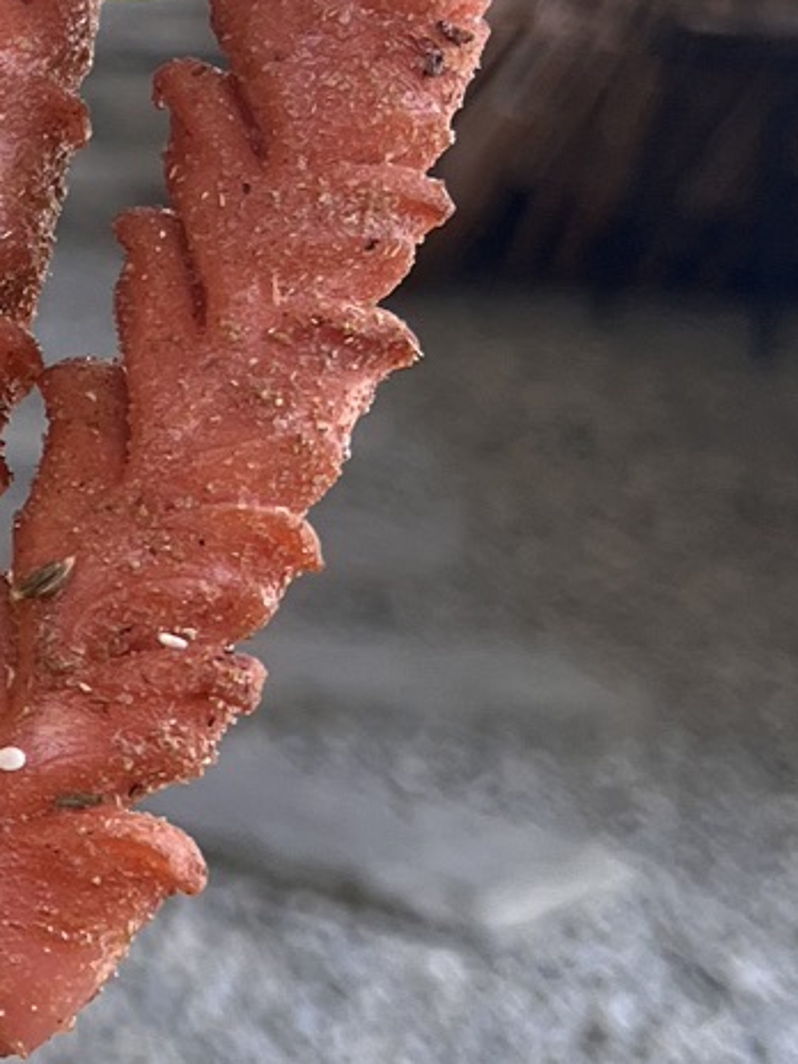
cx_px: -864
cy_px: 534
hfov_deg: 11.7
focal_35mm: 112
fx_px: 3443
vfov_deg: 17.6
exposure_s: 1/358
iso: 50
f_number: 1.5
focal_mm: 5.7
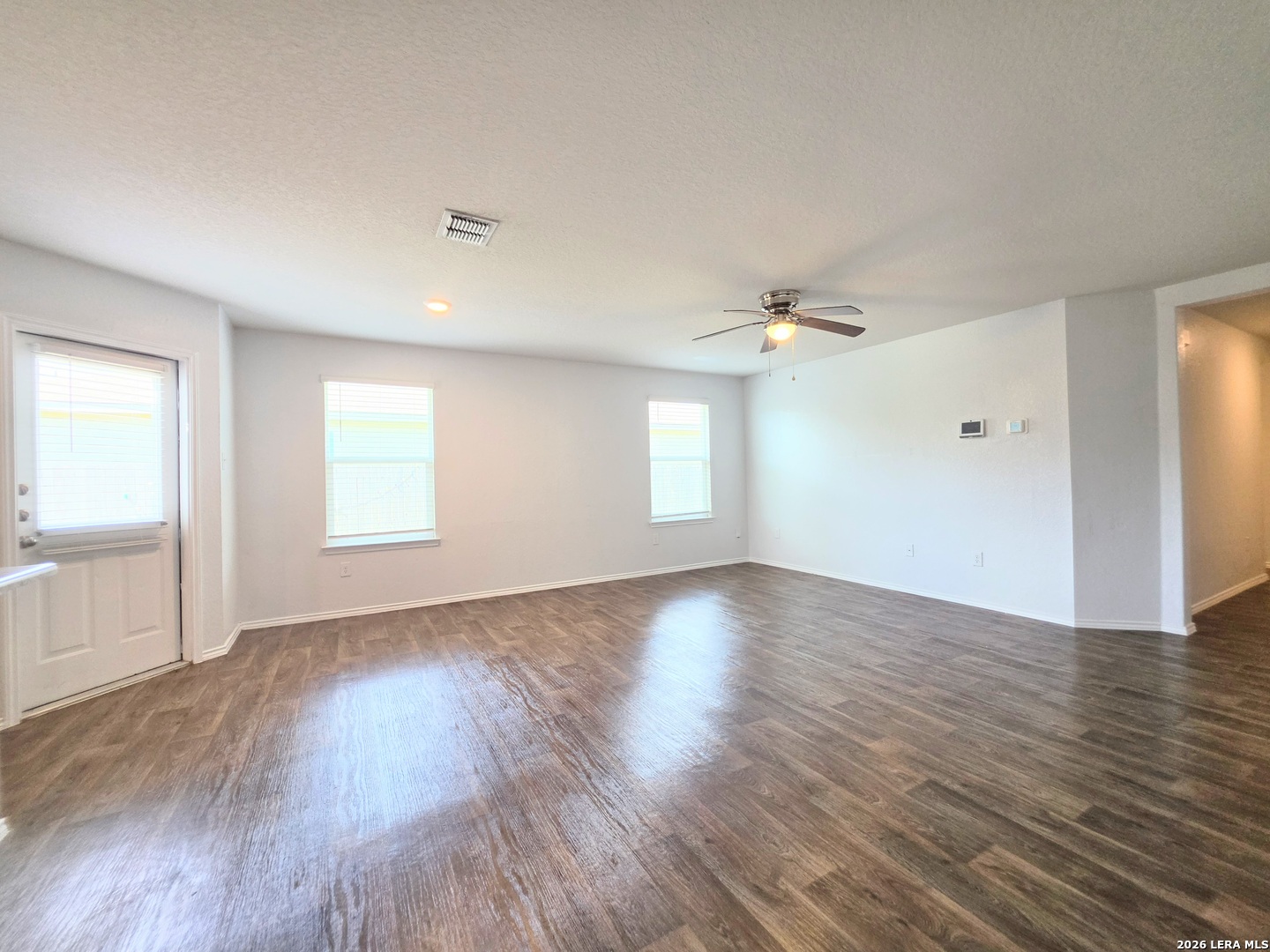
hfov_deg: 106.2
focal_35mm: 13
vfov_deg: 89.9
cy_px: 476
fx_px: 477
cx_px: 635
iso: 100
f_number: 1.9
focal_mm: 2.2
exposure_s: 1/120
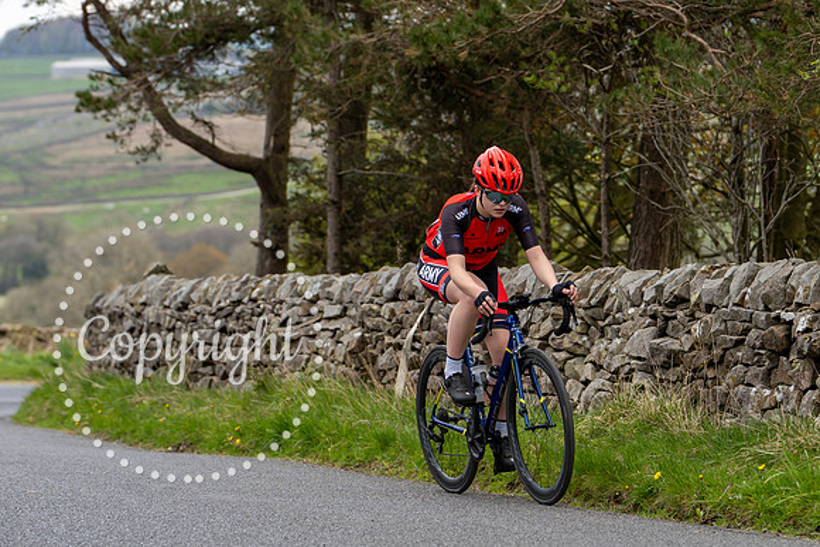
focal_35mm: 163
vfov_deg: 8.4
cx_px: 558
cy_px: 243
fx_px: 3716
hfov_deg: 12.6
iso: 200
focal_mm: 108
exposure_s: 1/640
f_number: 4
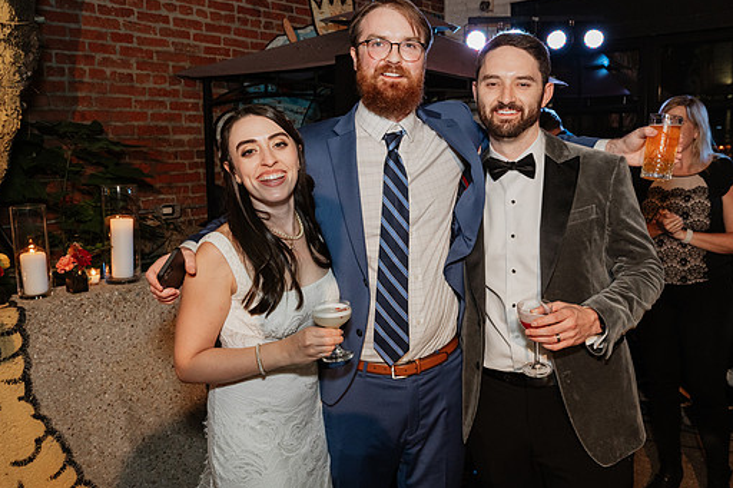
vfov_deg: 42.3
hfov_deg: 60.3
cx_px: 382
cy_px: 222
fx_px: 631
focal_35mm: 31
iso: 2500
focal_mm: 26.5
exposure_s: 1/125
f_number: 6.3
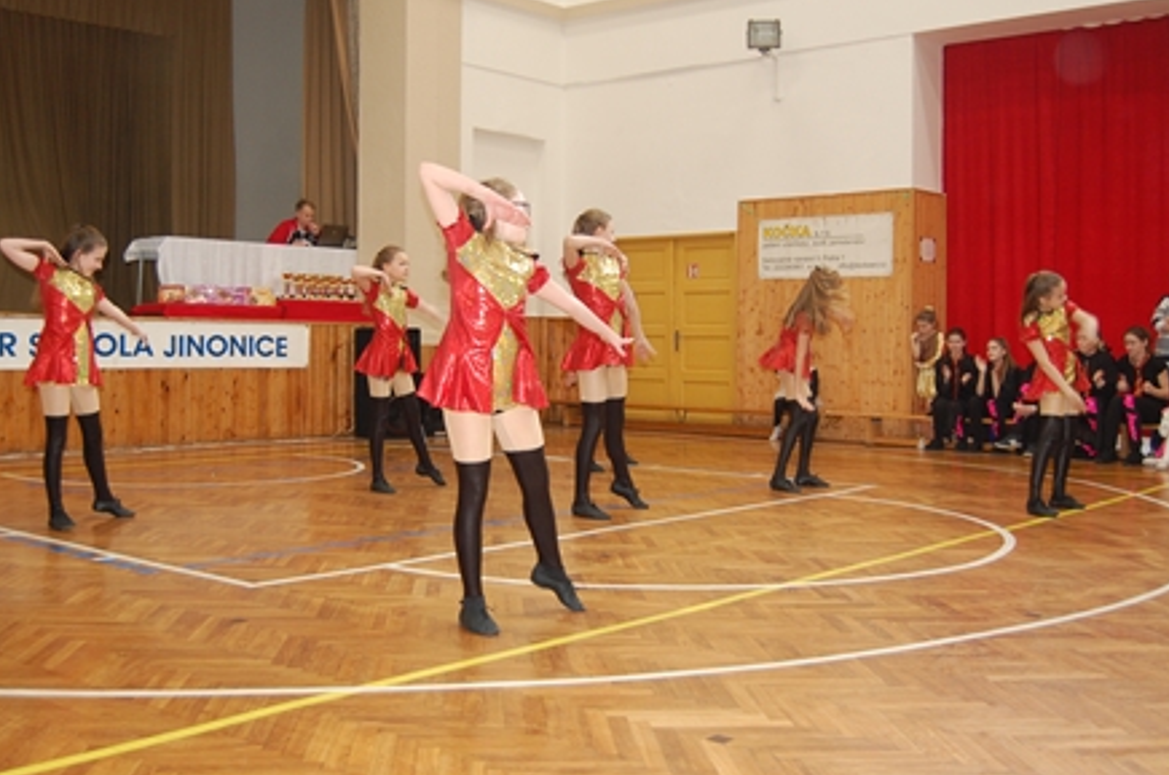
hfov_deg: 49.0
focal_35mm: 40
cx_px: 550
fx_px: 1283
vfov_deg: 33.6
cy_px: 365
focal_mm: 23
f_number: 3.8
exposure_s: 1/60
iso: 560
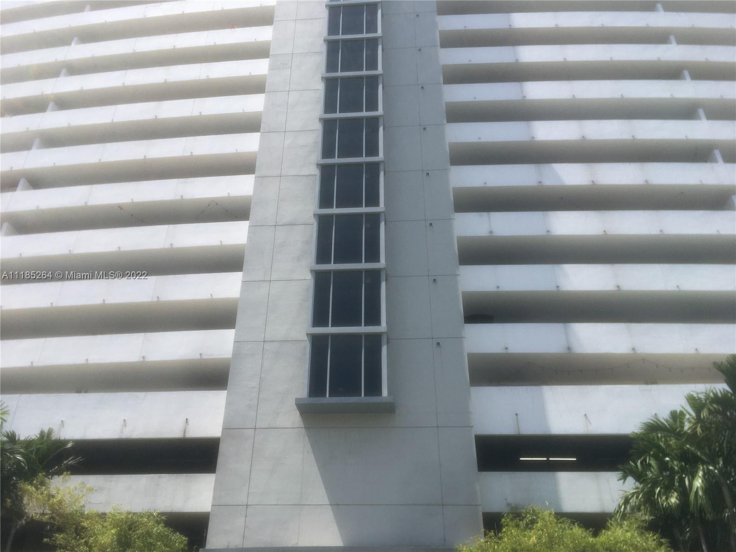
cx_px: 368
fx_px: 617
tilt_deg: +32.1
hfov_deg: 61.7
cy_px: 276
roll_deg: +0.0
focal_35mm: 29
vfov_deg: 48.2
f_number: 2.2
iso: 25
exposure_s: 1/2024
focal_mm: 4.15
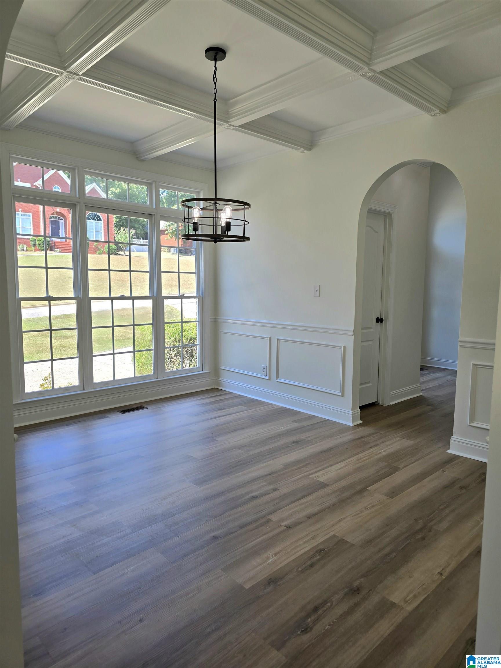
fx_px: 444
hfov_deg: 58.9
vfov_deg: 73.9
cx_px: 250
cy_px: 334
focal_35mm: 23
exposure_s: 1/156
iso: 12
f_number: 1.7
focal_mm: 6.3
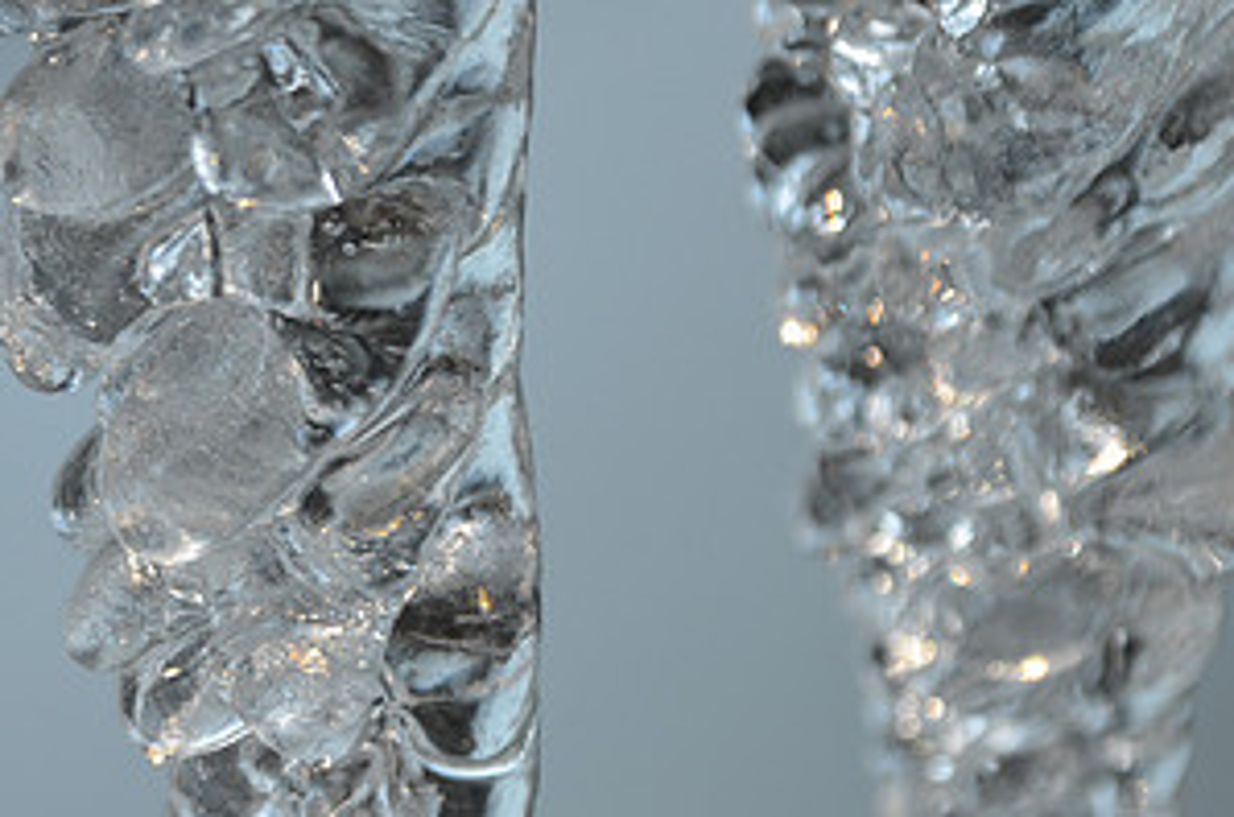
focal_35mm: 786
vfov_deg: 1.7
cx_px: 528
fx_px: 26885
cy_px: 495
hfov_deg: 2.6
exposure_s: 1/125
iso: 400
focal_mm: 270
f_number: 6.3
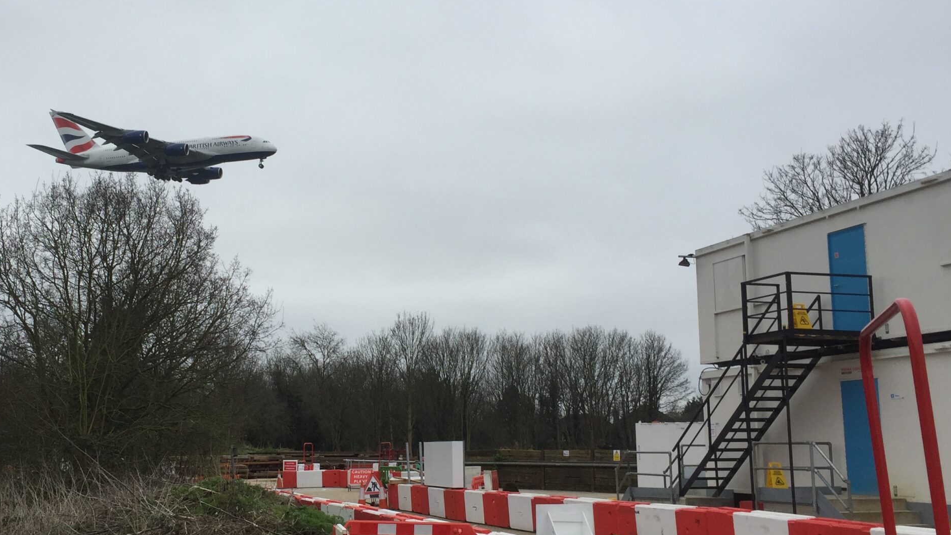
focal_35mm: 43
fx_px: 1084
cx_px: 333
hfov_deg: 46.8
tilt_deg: +10.7
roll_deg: +0.4
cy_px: 273
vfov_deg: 27.7
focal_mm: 4.15
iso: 32
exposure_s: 1/706
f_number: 2.2
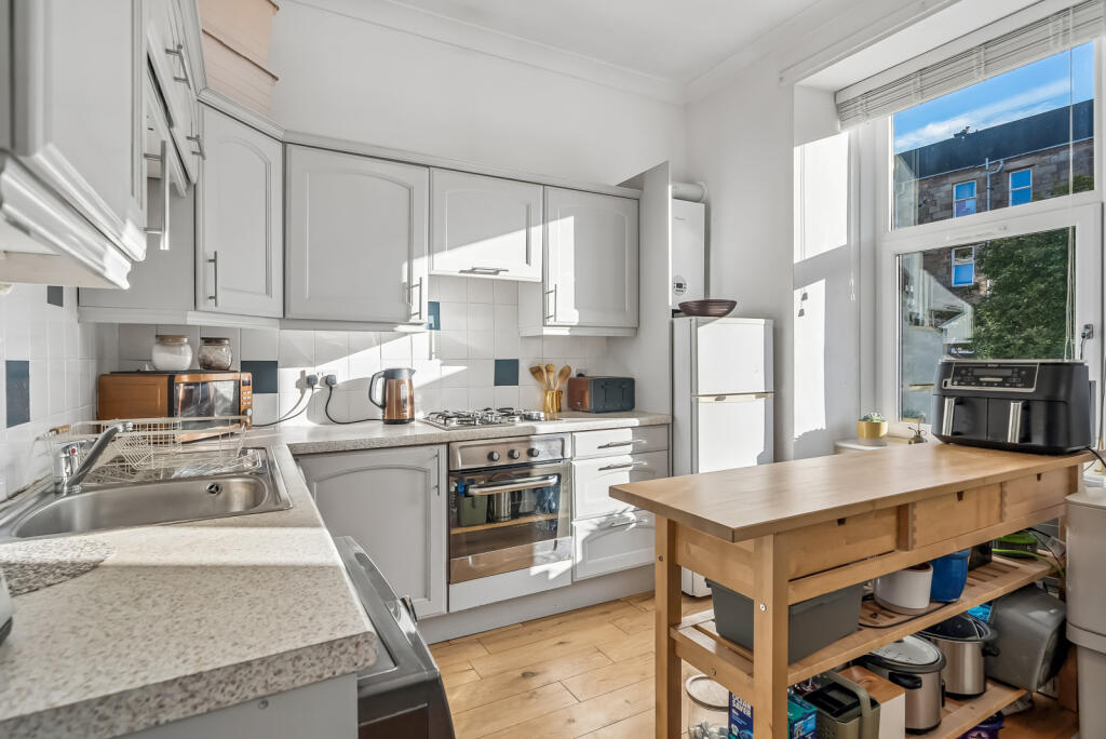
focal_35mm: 17
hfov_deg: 93.2
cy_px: 370
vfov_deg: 70.5
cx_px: 553
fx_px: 523
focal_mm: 17
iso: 80
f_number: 5.6
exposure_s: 1/200
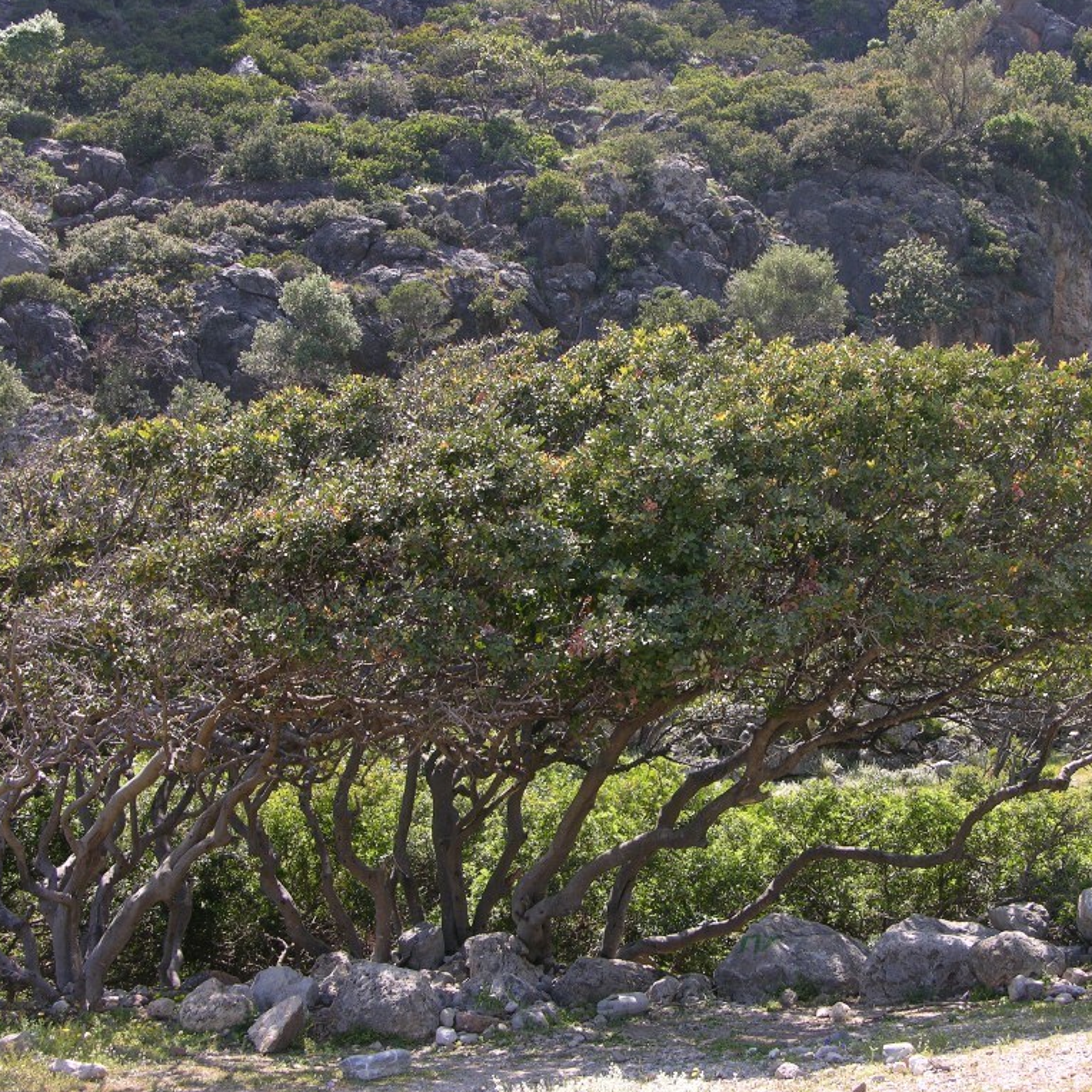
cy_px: 547
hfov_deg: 26.8
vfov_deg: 26.9
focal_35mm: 64
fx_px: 2284
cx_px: 662
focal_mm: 13.7
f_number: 4.4
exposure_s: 1/136
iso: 50
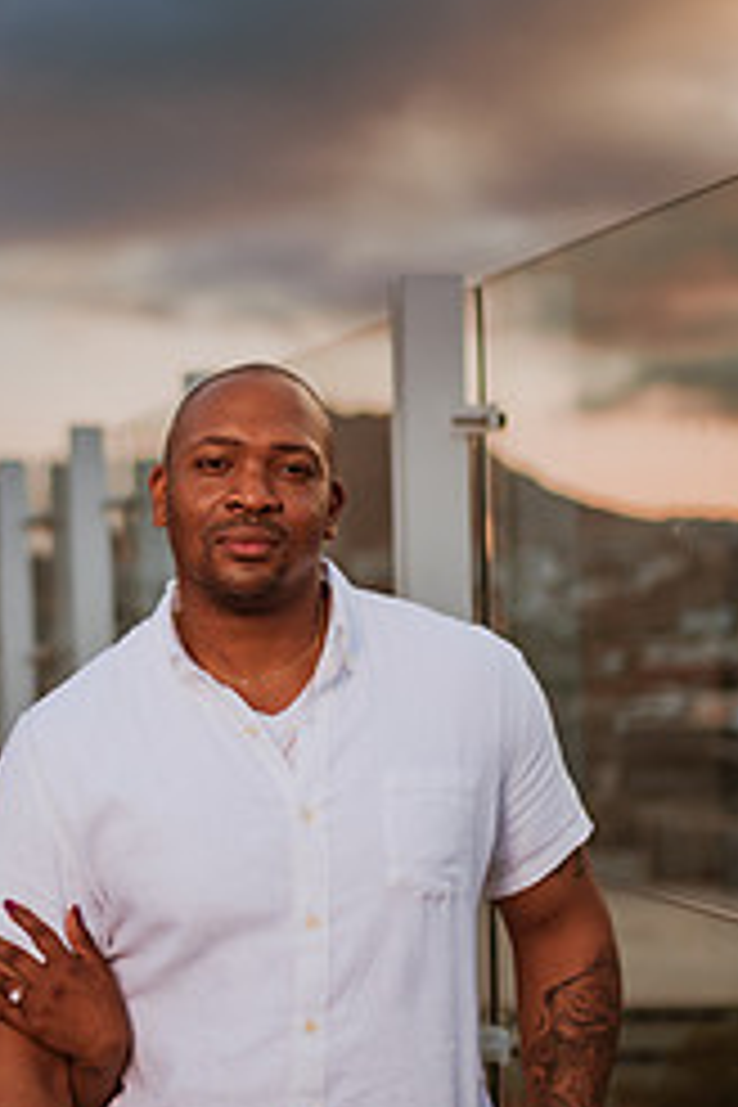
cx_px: 115
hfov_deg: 20.9
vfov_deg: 31.4
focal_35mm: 64
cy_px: 603
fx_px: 1968
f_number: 1.4
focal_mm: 35
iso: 160
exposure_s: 1/4000
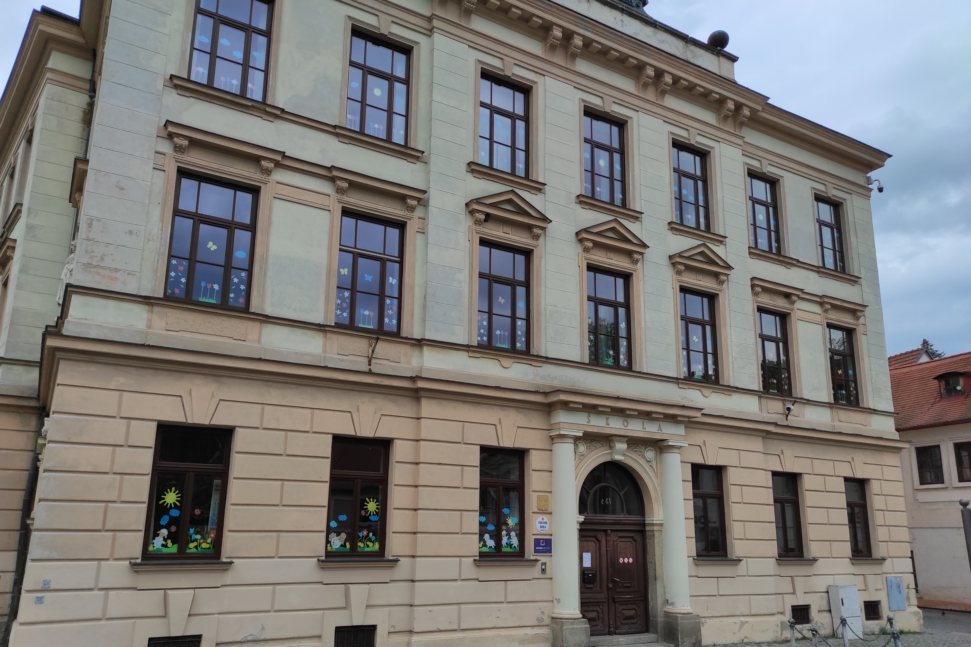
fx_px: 728
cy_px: 364
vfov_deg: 47.8
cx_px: 468
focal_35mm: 27
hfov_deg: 67.4
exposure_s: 1/1346
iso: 100
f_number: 1.89
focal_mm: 5.43
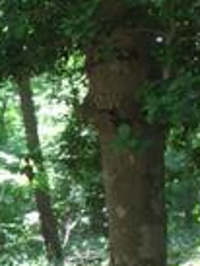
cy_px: 295
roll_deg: +0.5
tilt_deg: +1.8
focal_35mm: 135
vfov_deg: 14.3
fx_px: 1038
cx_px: -148
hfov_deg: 10.4
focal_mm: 4.15
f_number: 2.2
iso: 25
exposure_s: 1/30
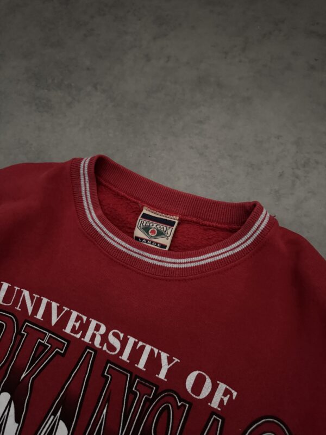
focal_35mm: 24
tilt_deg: -68.3
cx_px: 163
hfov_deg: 56.8
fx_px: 301
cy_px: 218
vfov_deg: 71.6
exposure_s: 1/30
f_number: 1.78
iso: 1600
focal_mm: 6.76
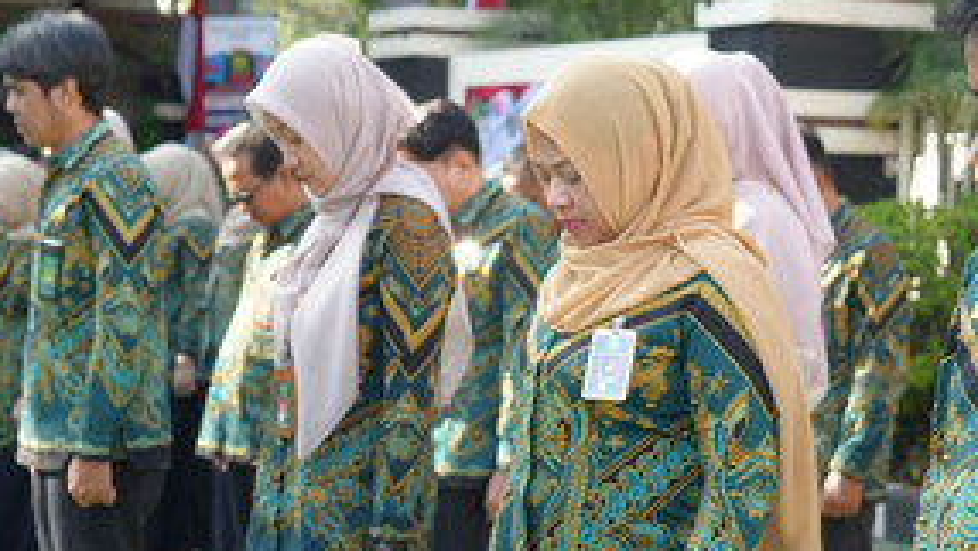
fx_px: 2490
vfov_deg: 12.6
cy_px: 330
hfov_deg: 22.2
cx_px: 458
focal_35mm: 96
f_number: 4
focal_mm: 41
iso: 125
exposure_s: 1/160
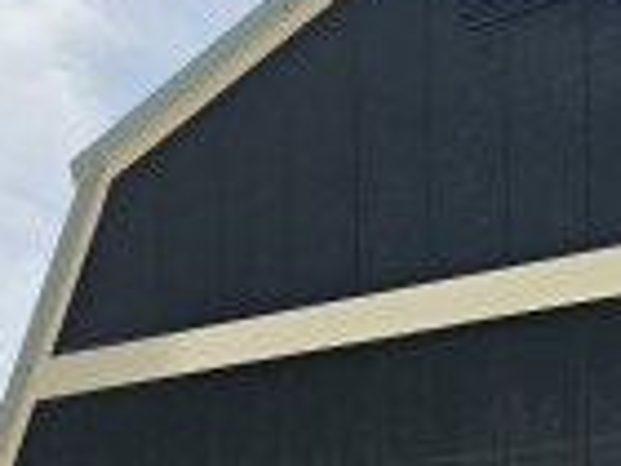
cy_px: 857
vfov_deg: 12.7
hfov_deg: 16.9
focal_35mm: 105
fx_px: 1884
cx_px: 949
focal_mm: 6.5
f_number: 1.4
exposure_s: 1/5955
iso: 64
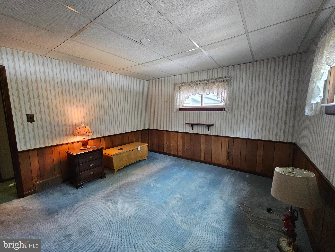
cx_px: 168
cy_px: 126
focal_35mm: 13
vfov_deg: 89.9
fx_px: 126
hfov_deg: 106.2
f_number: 2.2
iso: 500
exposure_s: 1/30
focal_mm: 2.2
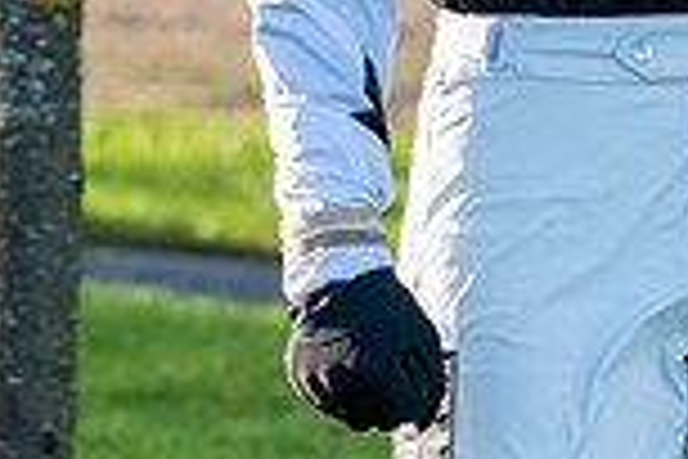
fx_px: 23830
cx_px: 715
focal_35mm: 1247
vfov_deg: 1.1
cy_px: -362
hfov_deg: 1.7
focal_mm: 220
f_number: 6.3
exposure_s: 1/500
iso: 800
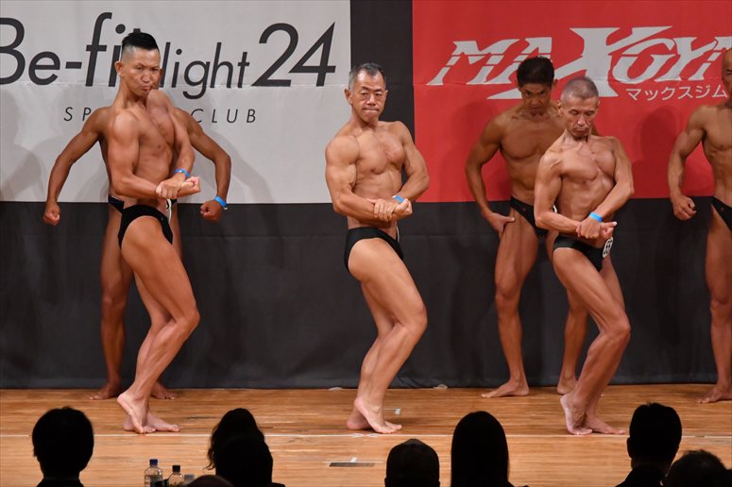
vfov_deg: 5.4
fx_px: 5183
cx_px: 366
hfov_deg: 8.1
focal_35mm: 255
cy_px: 244
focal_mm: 170
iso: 6400
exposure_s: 1/400
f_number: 5.6
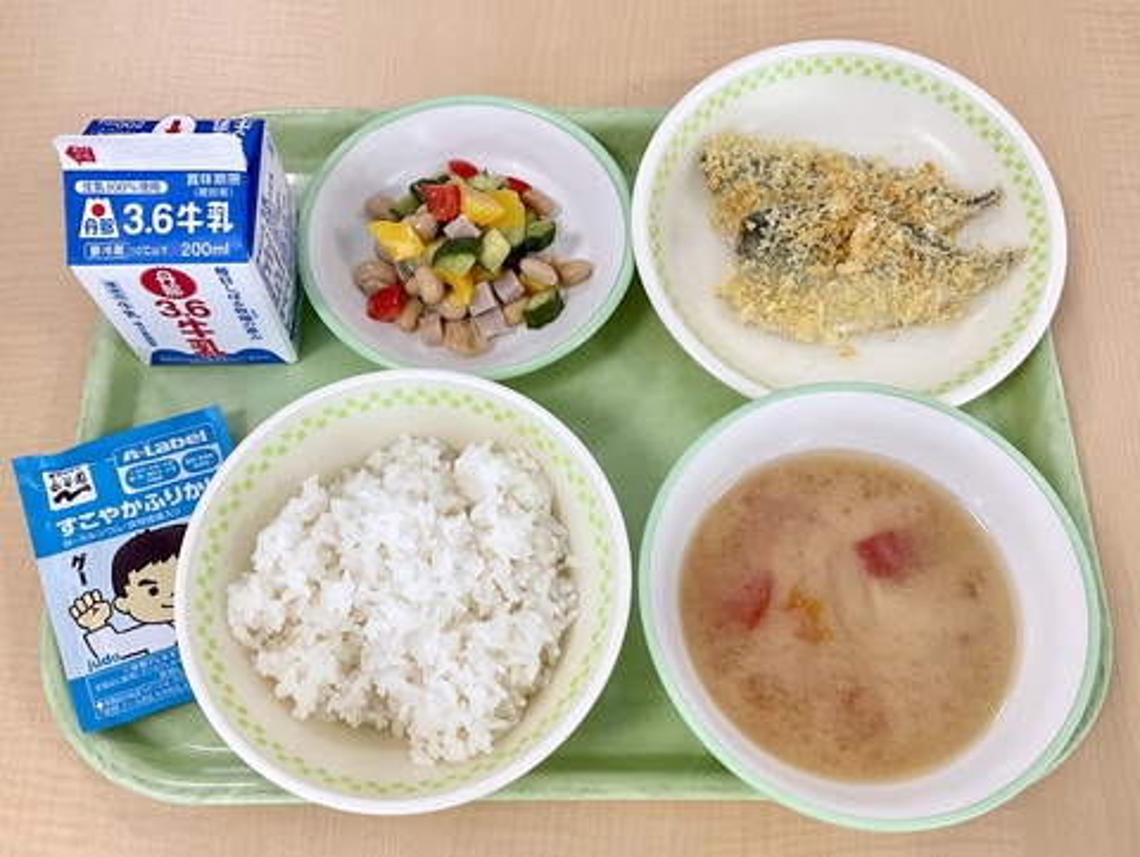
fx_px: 956
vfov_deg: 48.3
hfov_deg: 61.6
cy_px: 428
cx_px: 570
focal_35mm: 29
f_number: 1.8
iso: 64
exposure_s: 1/116
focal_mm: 3
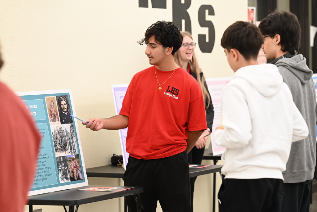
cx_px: 158
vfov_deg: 8.6
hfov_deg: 12.8
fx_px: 1409
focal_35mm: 160
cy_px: 106
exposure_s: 1/160
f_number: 4.5
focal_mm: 160
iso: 2000
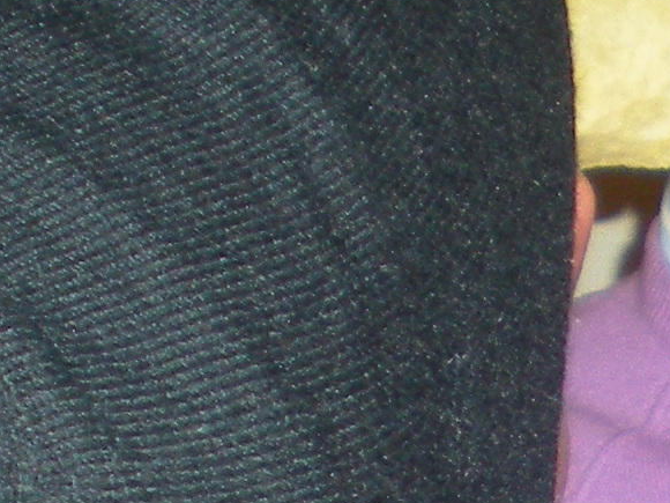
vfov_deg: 6.8
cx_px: 1311
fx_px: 4142
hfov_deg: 8.8
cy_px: 741
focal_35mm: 214
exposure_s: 1/60
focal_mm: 6.3
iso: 120
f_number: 3.1
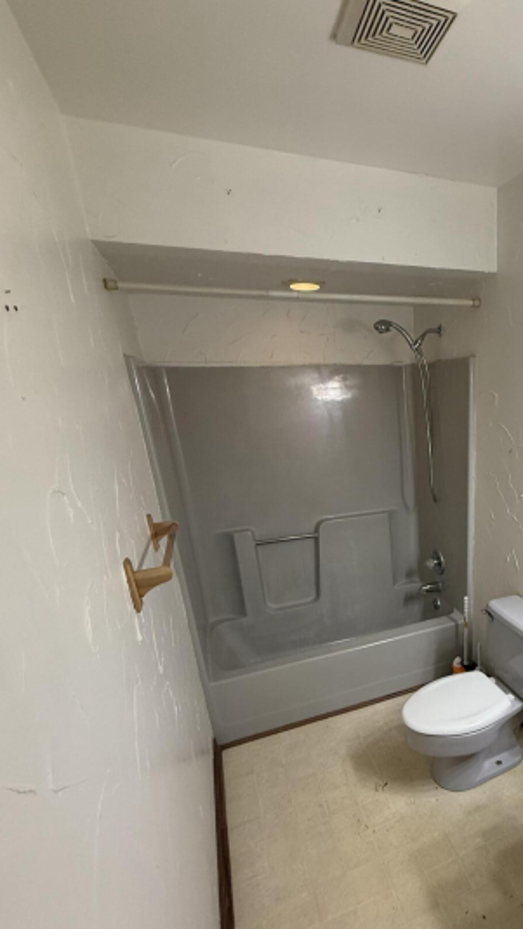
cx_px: 427
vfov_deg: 88.4
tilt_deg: -18.7
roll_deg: +1.5
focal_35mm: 19
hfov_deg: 53.9
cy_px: 558
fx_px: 468
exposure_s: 1/120
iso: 320
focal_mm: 2.22
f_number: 2.2
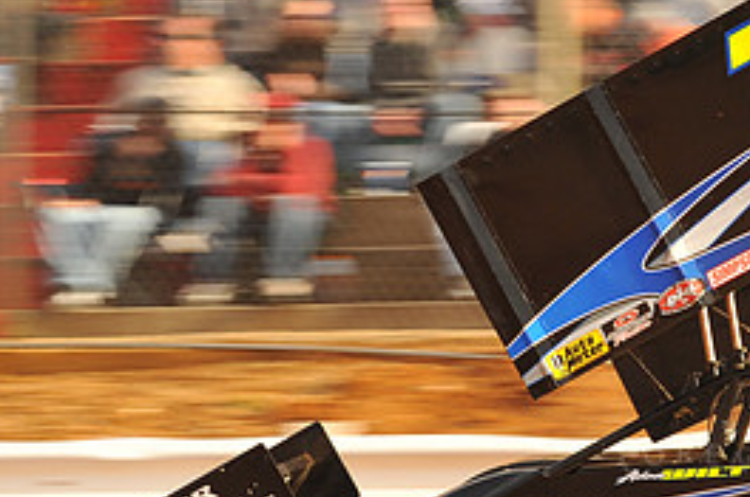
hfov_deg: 7.5
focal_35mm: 275
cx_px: 685
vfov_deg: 5.0
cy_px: 352
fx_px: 5719
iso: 400
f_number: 9
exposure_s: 1/320
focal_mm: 125
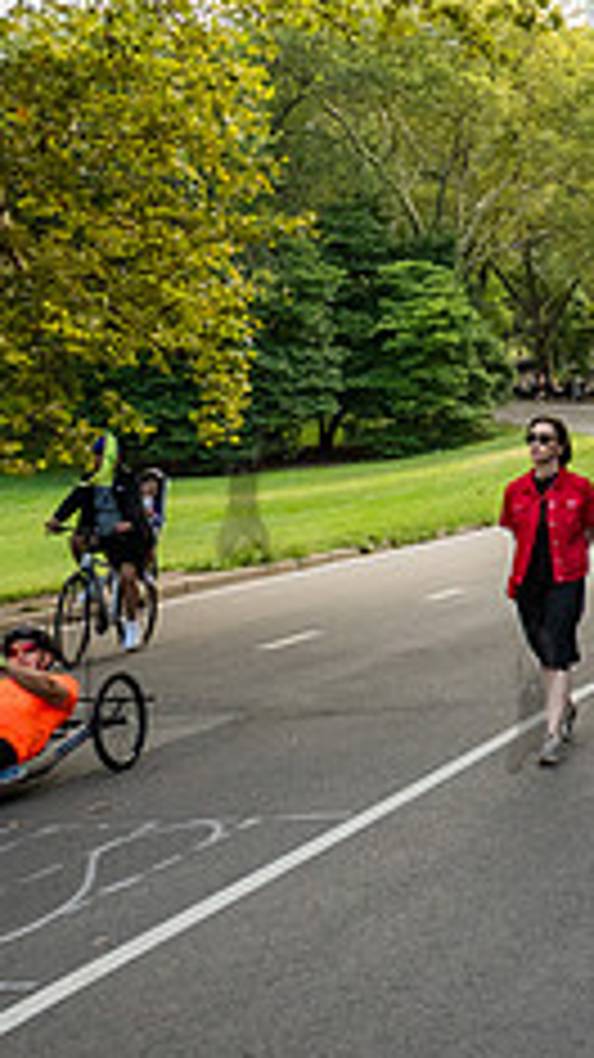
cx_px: 1026
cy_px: 356
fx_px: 1990
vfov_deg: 29.6
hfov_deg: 15.0
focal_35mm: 71
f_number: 4
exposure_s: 1/1000
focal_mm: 24
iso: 2000
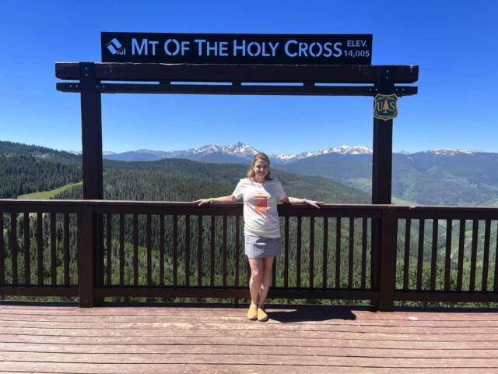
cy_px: 187
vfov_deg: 53.1
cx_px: 249
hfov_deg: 67.3
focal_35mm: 26
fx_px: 374
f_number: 1.6
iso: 50
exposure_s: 1/2179
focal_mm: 5.1
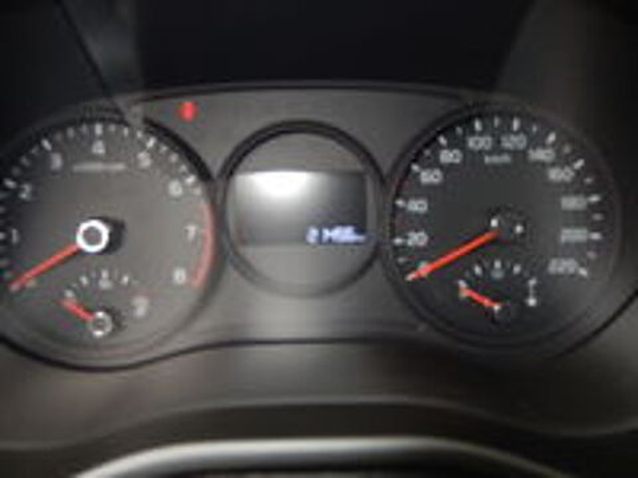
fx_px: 461
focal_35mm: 25
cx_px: 319
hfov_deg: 69.4
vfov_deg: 54.9
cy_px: 239
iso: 200
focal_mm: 4.5
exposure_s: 1/30
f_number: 3.4
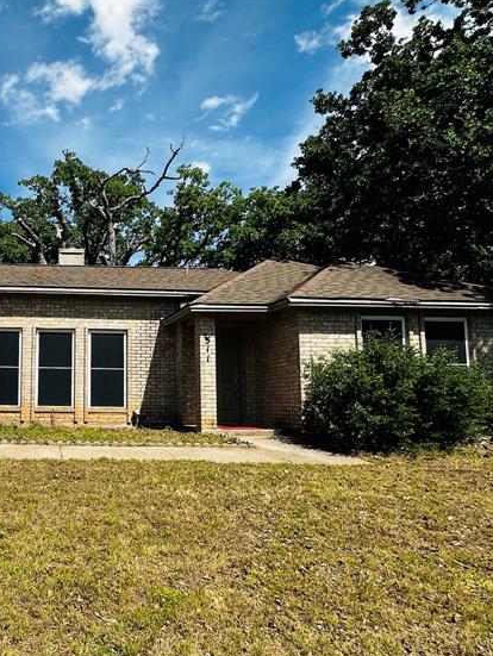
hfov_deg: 47.5
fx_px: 493
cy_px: 357
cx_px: 46
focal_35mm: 26
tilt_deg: +5.6
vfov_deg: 67.1
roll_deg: -1.0
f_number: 2.2
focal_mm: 2.22
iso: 50
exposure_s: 1/1984
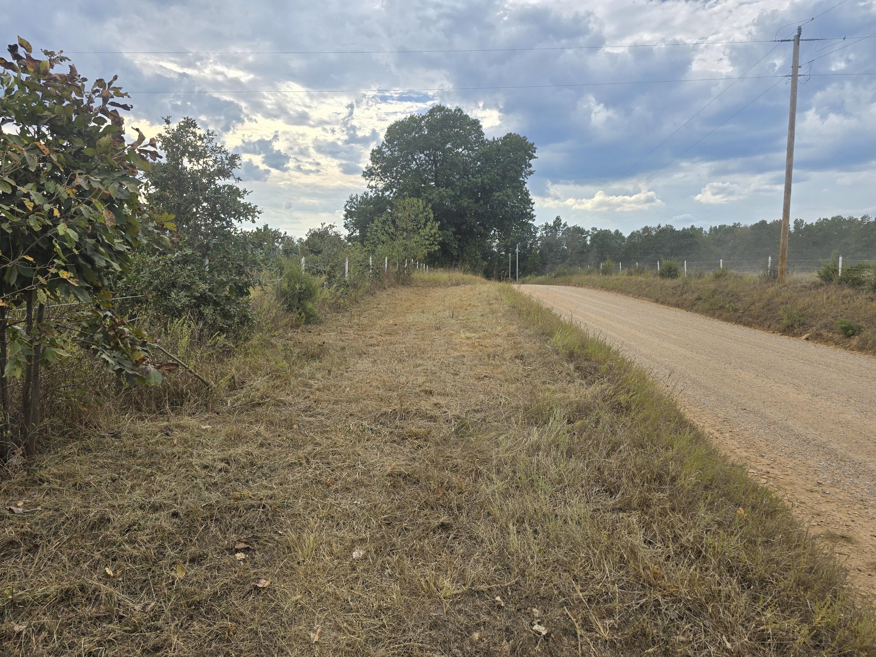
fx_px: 582
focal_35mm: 23
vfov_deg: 58.9
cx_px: 438
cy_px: 328
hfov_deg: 73.9
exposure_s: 1/593
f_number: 1.7
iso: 12
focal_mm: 6.3
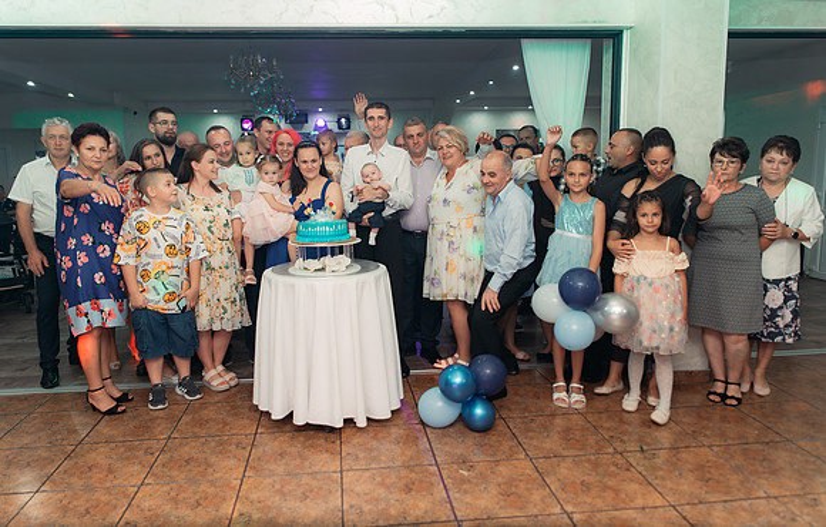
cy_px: 237
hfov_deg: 70.9
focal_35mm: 26
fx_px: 579
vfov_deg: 48.8
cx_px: 391
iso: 2000
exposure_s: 1/250
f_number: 3.5
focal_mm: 24
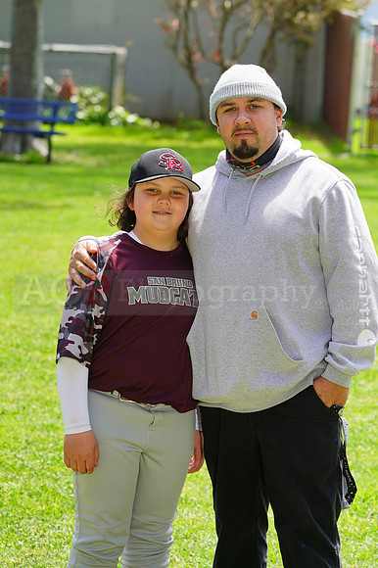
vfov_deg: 12.4
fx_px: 2617
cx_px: 189
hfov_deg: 8.3
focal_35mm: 166
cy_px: 284
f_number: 8
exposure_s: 1/160
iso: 200
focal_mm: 166
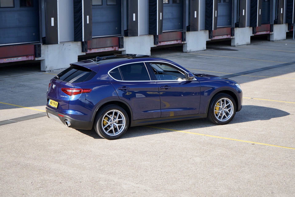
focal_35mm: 70
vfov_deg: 19.5
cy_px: 98
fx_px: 574
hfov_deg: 28.8
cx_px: 148
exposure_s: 1/200
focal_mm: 70
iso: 100
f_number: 6.3
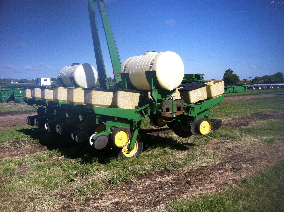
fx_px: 287
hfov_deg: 52.7
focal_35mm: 35
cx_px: 142
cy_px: 106
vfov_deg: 40.6
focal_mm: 3.85
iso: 80
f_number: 2.8
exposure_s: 1/1364
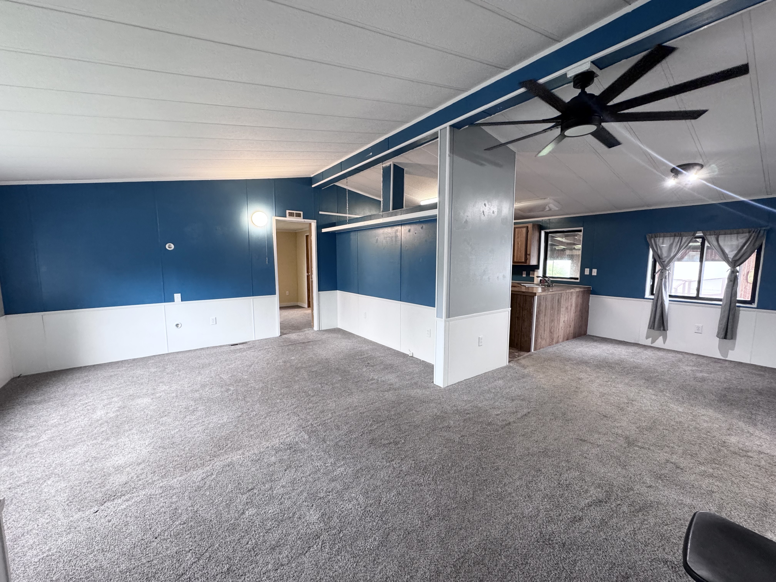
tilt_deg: -6.2
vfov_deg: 85.7
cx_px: 388
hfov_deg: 102.1
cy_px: 291
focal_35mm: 14
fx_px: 314
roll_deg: -0.6
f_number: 2.2
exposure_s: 1/60
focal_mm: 2.22
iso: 320
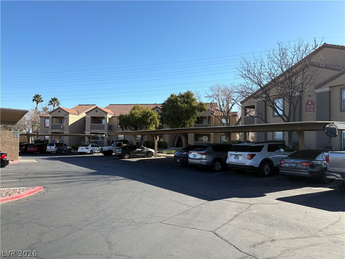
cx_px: 172
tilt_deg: +1.0
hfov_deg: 67.3
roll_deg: +0.9
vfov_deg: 53.1
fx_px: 259
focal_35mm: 26
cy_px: 130
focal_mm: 5.96
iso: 50
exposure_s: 1/2283
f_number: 1.6
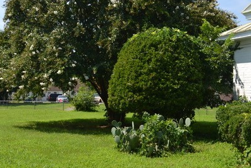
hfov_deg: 33.9
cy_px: 92
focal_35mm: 58
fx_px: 405
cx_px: 69
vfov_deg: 23.4
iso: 100
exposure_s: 1/200
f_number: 7.1
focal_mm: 24
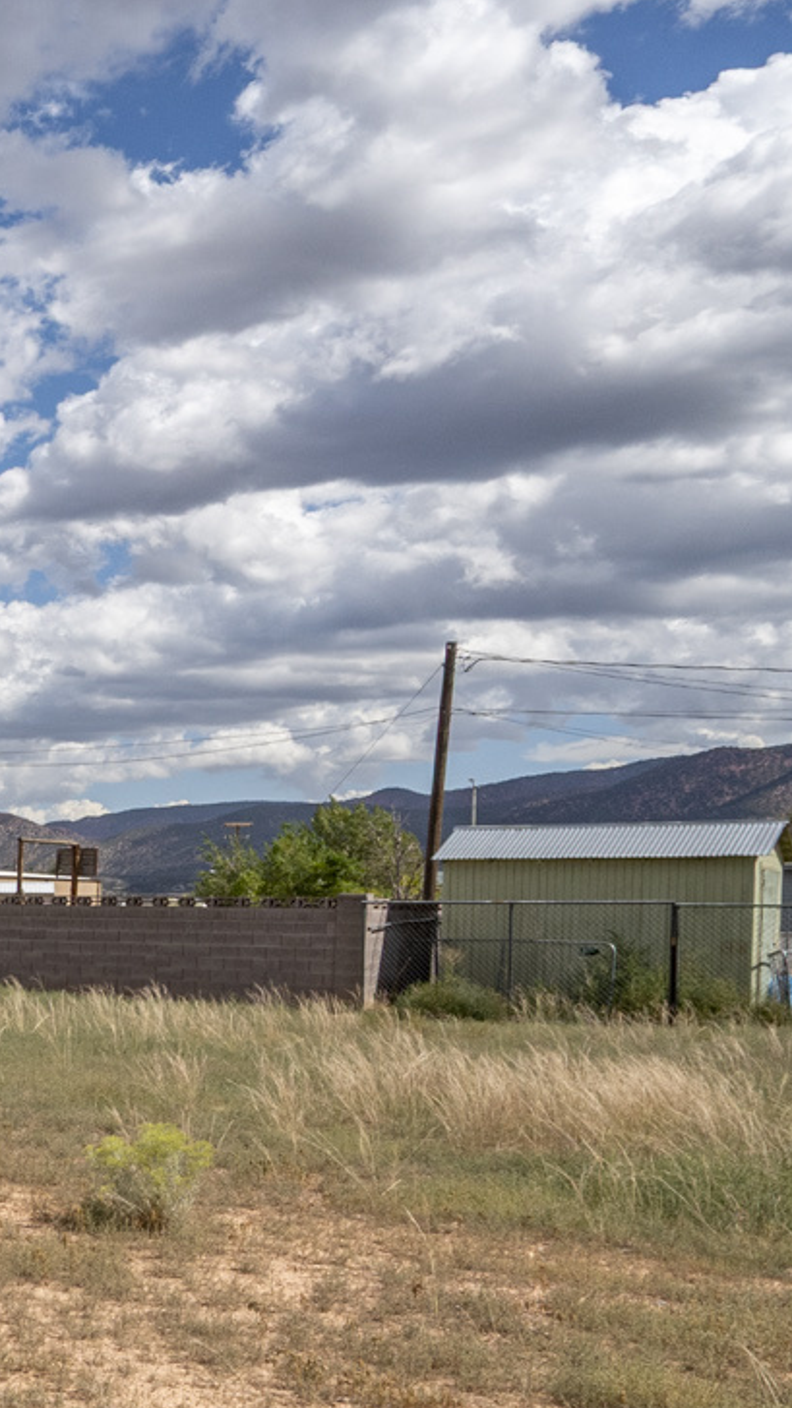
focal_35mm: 49
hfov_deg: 16.0
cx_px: -968
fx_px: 1829
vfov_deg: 41.4
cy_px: 972
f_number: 14
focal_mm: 17
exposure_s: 1/500
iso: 320
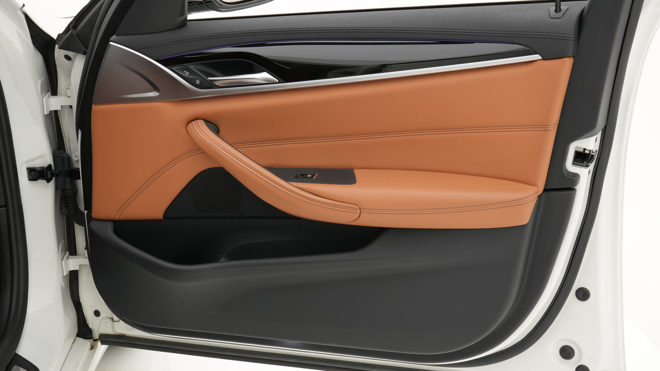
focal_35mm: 56
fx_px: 985
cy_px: 182
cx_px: 331
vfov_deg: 21.4
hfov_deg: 37.1
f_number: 8
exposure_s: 1/40
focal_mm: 35.5
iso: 400
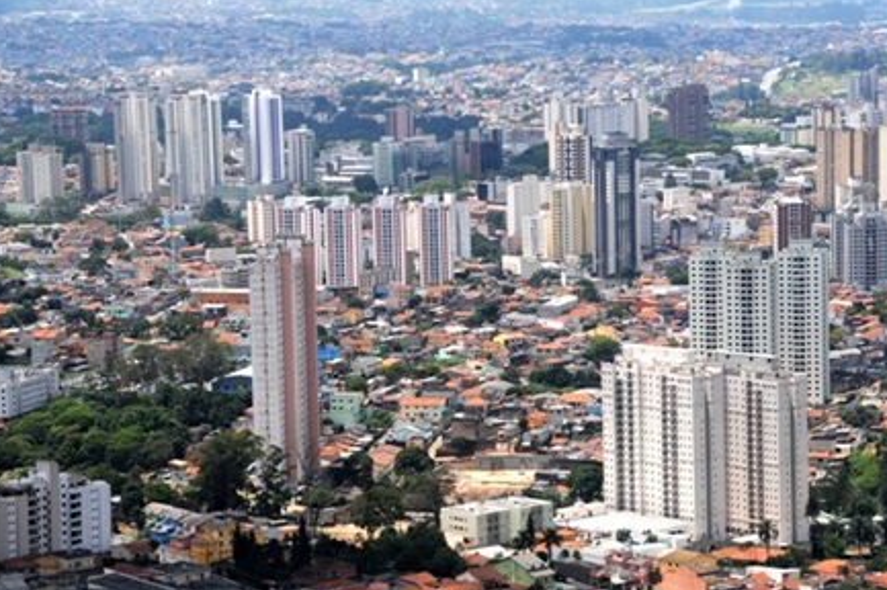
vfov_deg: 10.1
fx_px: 3324
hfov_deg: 15.2
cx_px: 502
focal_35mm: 135
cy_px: 324
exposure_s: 1/1000
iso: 500
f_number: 11
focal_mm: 78
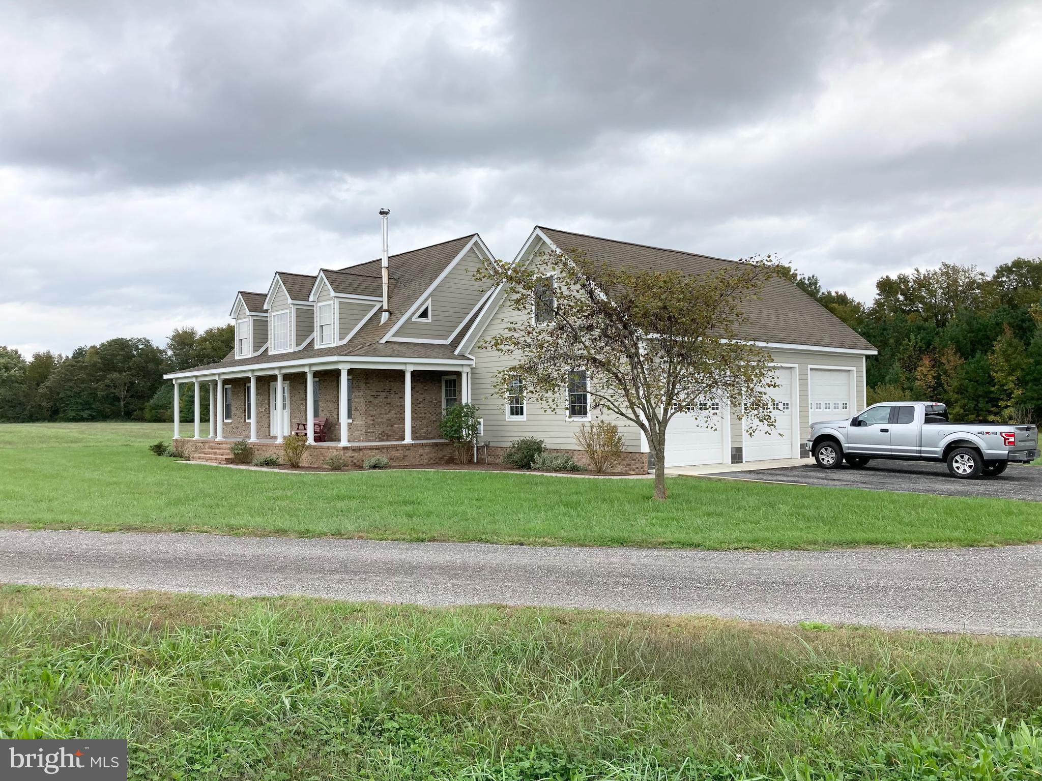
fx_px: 843
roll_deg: +0.0
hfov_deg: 63.4
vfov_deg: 49.7
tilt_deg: +2.5
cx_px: 521
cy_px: 390
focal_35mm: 28
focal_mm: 3.99
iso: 20
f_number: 1.8
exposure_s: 1/704
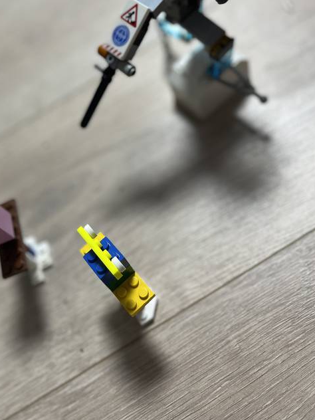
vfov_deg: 49.2
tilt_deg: -53.2
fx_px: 449
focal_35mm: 37
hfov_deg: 38.3
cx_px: 111
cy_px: 139
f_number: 1.6
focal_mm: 5.1
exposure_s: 1/50
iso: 125
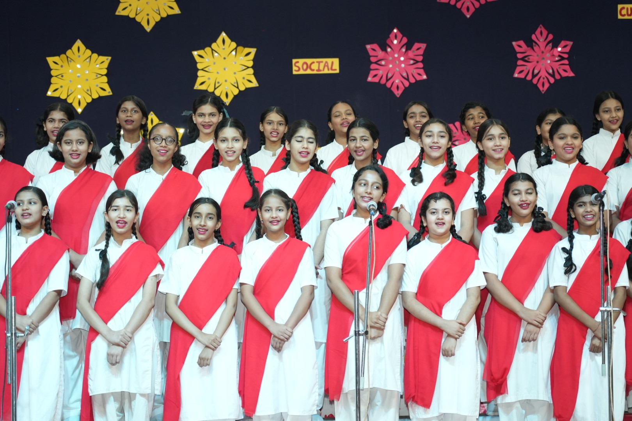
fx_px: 1843
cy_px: 210
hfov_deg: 19.5
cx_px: 316
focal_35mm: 105
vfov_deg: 13.0
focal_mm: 105
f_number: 4
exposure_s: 1/160
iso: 2000
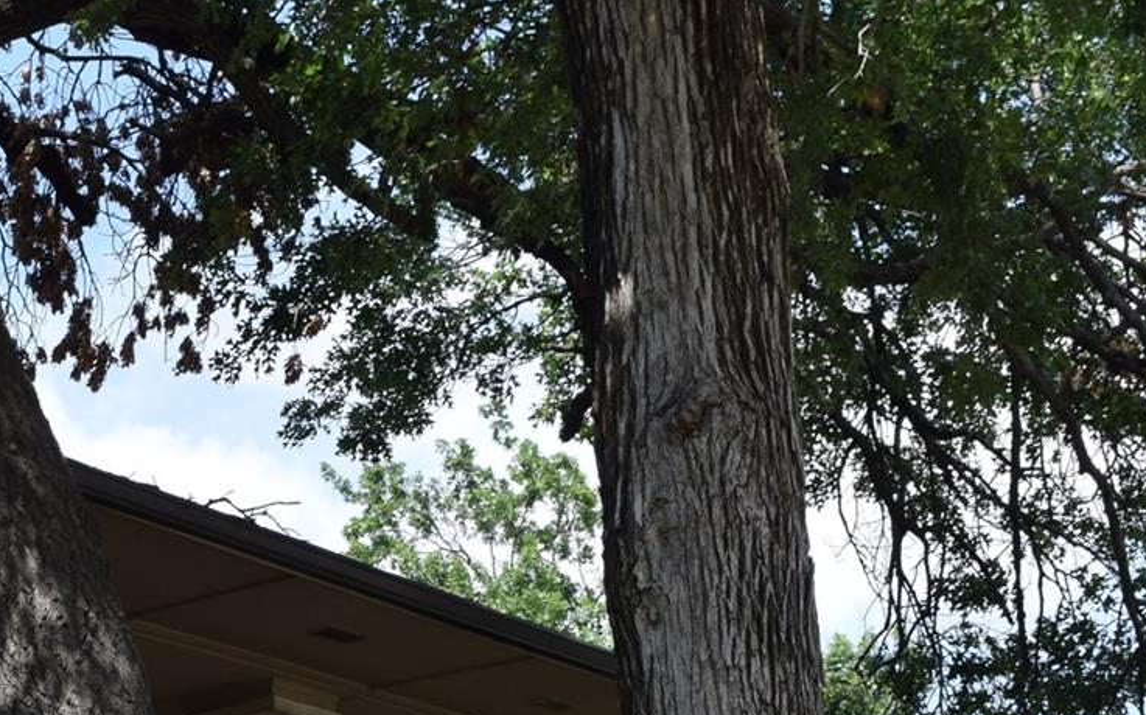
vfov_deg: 12.3
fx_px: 3184
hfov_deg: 19.8
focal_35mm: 102
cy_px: 997
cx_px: -5
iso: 220
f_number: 8
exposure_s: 1/250
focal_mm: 24
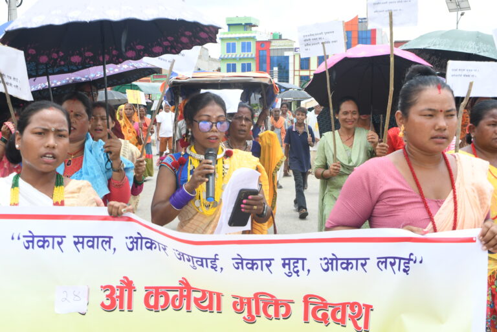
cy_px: 166
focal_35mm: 45
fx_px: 621
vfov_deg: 29.9
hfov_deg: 43.6
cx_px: 248
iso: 160
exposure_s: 1/160
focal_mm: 30
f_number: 4.5
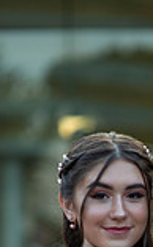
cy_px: 353
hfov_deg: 5.2
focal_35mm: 250
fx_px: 1674
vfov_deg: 8.3
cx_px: 144
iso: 250
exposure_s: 1/1000
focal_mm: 85
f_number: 2
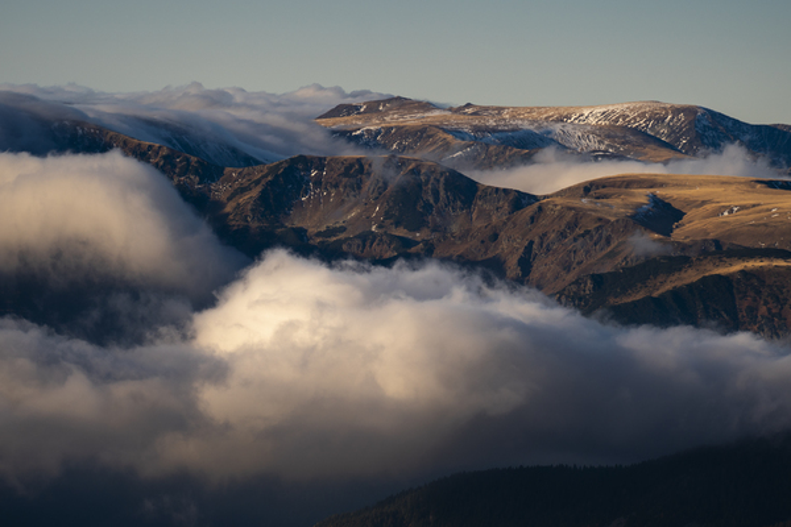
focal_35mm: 291
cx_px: 396
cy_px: 264
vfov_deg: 4.7
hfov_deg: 7.1
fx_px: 6393
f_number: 5.6
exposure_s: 1/1250
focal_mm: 194
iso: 50
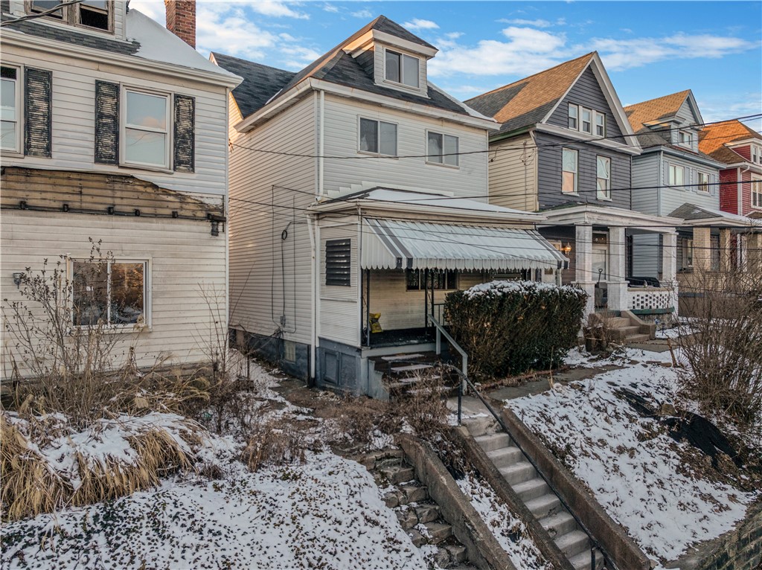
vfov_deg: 56.7
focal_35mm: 24
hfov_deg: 71.6
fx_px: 528
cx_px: 381
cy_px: 285
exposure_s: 1/500
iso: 160
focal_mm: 12.29
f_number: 2.8
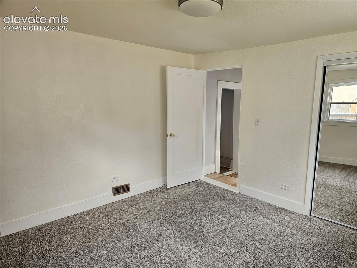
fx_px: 237
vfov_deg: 58.9
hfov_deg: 73.9
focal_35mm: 23
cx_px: 178
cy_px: 134
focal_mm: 6.3
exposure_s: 1/120
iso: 160
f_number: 1.7
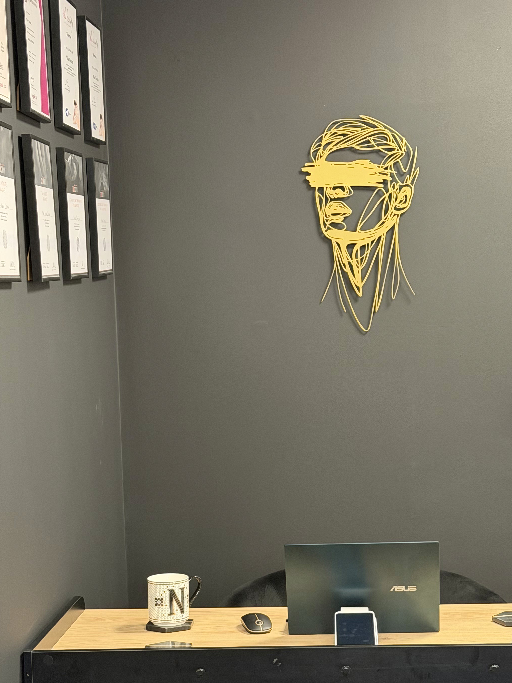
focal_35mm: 71
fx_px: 1400
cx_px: 281
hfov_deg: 20.7
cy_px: 407
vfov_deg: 27.3
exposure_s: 1/33
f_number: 1.78
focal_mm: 6.76
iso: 320
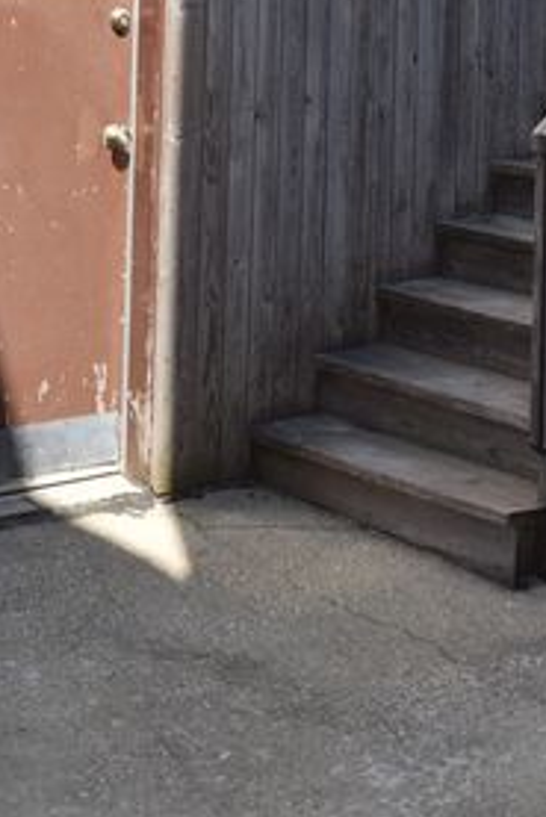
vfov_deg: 24.7
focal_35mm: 73
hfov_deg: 18.4
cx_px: 496
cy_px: -192
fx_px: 1659
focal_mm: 18
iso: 100
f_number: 6.3
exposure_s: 1/200
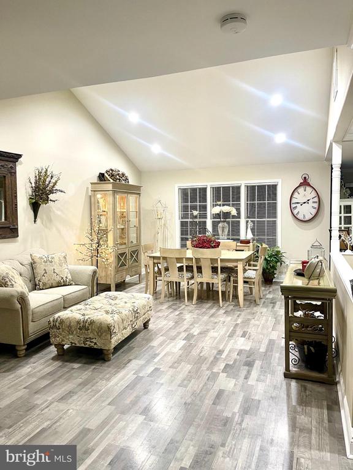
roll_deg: +0.5
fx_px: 340
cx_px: 176
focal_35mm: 25
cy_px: 235
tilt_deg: -3.0
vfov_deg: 69.4
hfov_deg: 54.9
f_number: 1.6
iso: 160
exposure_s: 1/60
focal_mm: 5.1
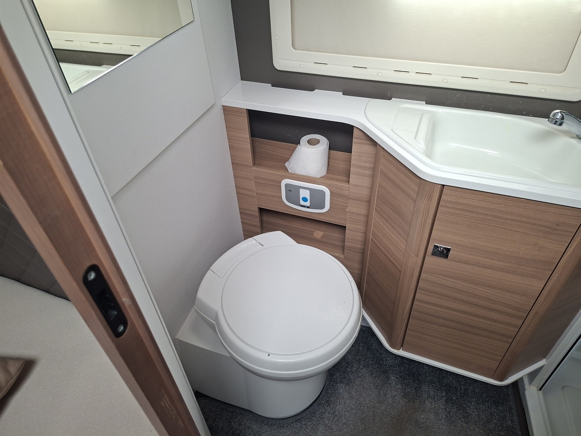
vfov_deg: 58.9
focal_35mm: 23
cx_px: 290
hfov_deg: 73.9
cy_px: 218
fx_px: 386
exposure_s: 1/100
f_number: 1.8
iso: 200
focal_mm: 5.54
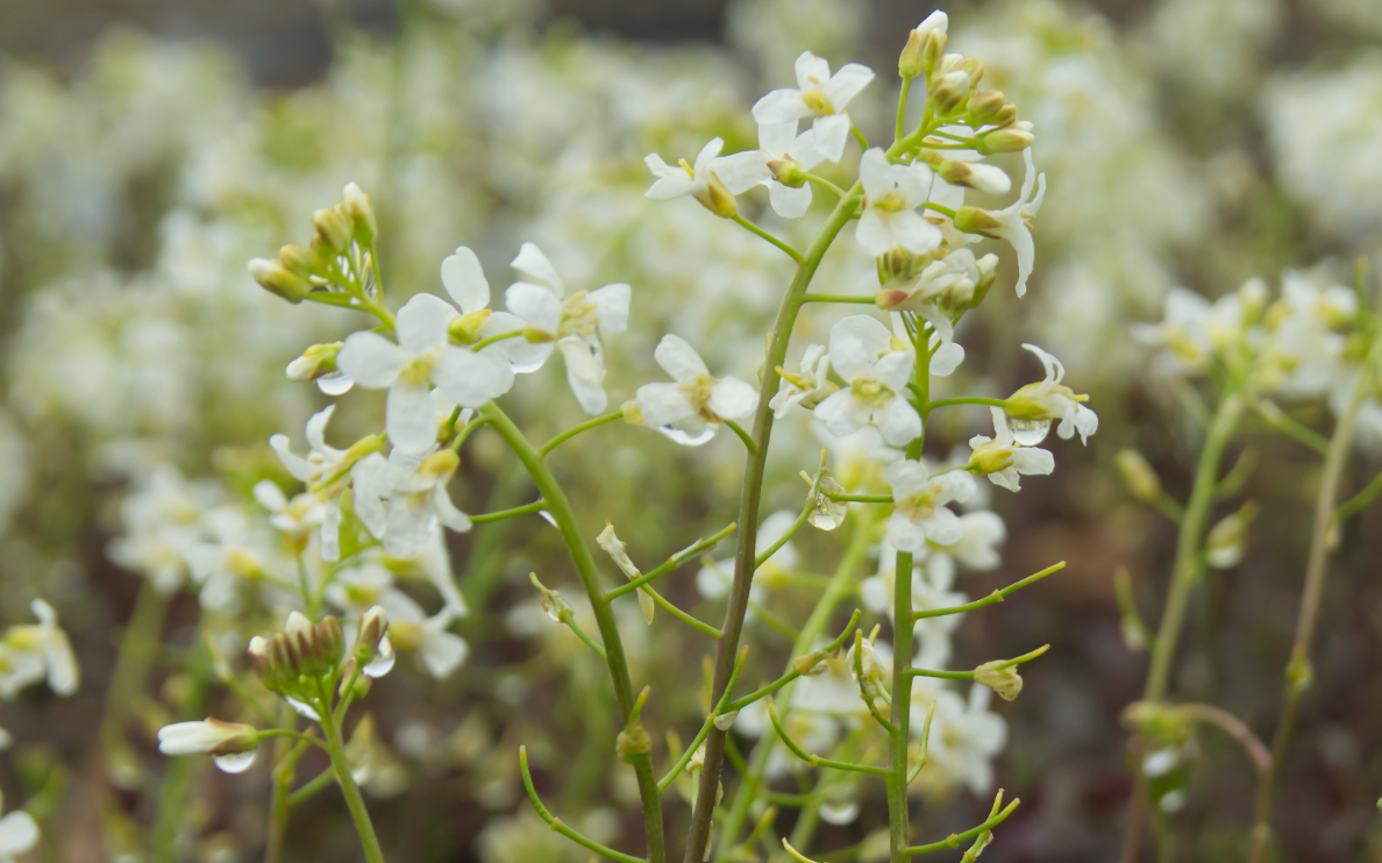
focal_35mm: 70
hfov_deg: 29.6
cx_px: 685
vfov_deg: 18.7
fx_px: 2618
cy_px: 421
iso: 400
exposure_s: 1/80
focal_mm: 45
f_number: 8
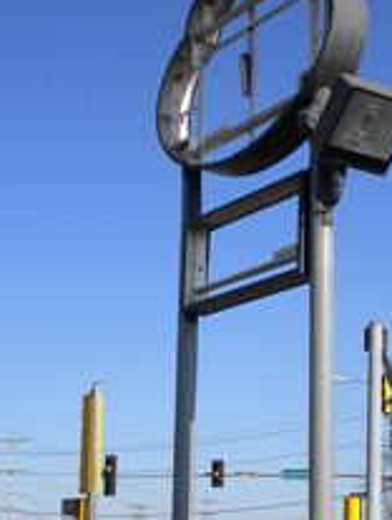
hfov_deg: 20.4
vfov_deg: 26.8
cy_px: 364
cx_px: 279
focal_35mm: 72
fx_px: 1084
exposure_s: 1/712
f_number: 4.6
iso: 80
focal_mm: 6.3
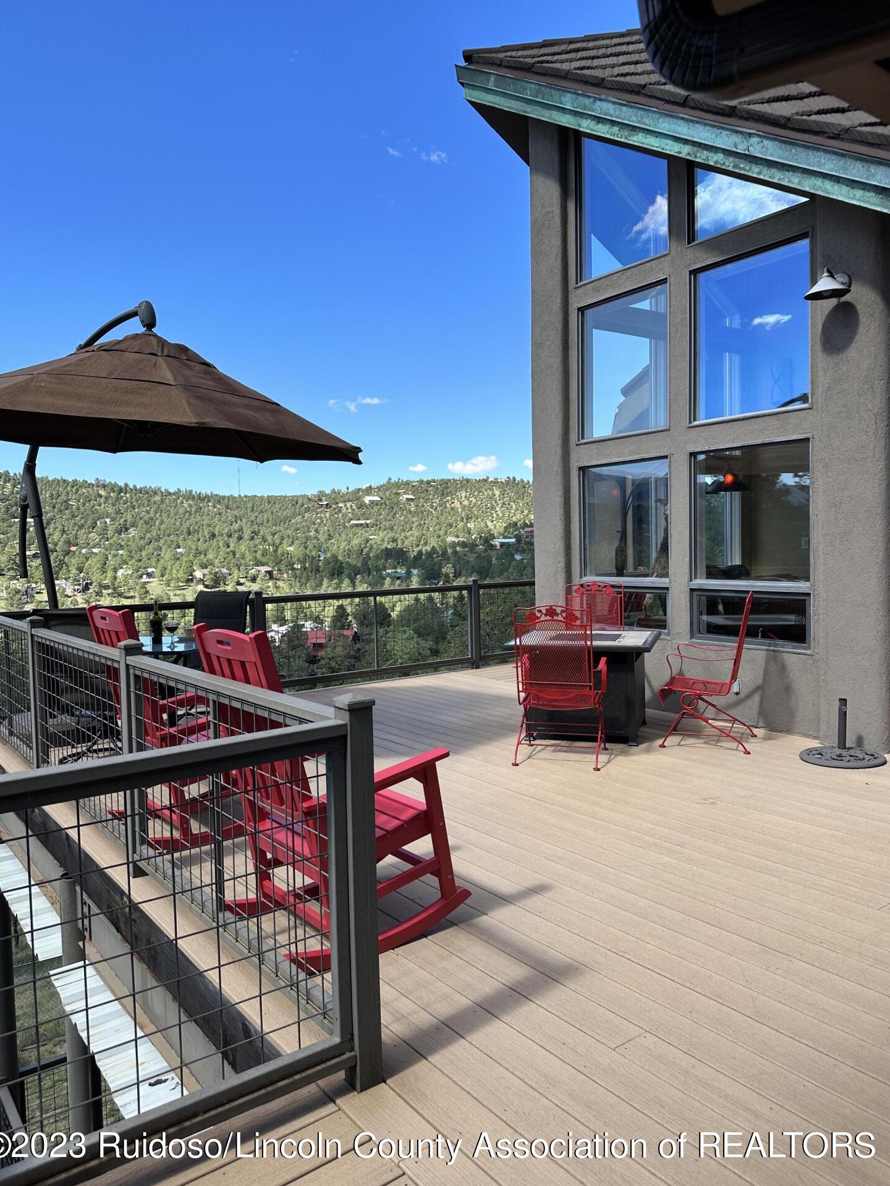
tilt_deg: -0.7
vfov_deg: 69.4
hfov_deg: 54.9
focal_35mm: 25
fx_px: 857
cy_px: 584
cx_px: 445
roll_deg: +1.9
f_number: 1.78
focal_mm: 6.86
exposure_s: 1/1949
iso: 80
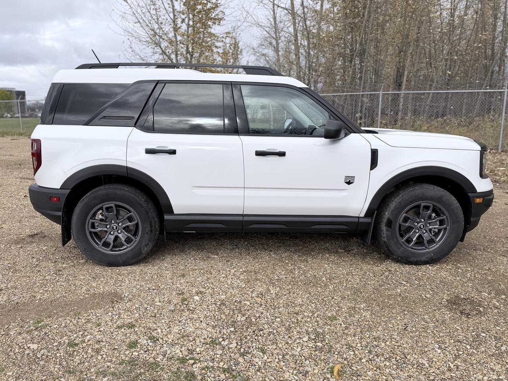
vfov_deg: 56.8
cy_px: 190
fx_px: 352
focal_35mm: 24
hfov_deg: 71.6
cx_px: 254
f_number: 1.78
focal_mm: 6.76
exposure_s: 1/2611
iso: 80
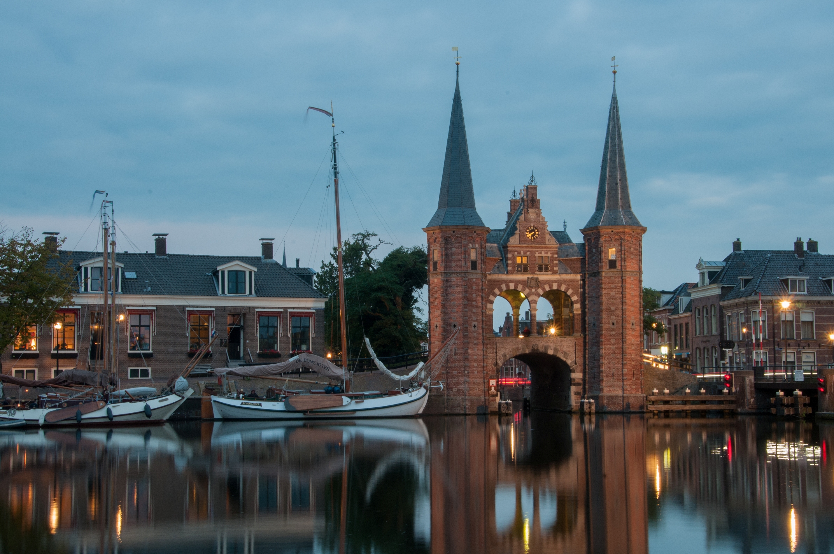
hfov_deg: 35.1
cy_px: 277
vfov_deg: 23.7
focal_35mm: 57
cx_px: 417
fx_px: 1319
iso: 200
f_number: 22
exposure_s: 10
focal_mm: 38
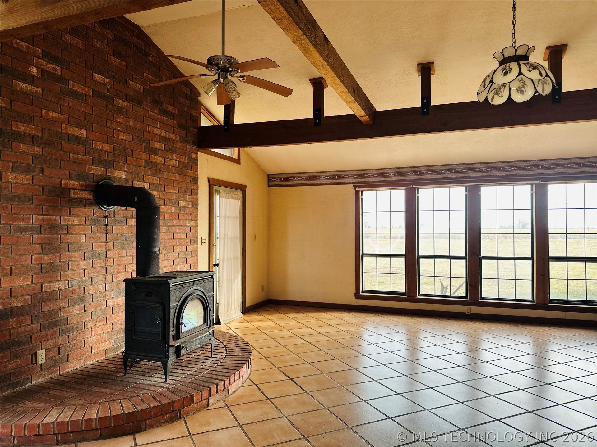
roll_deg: -0.5
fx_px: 414
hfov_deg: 71.6
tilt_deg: +1.1
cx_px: 298
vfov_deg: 56.8
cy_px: 224
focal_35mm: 24
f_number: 1.78
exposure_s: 1/160
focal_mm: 6.86
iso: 64
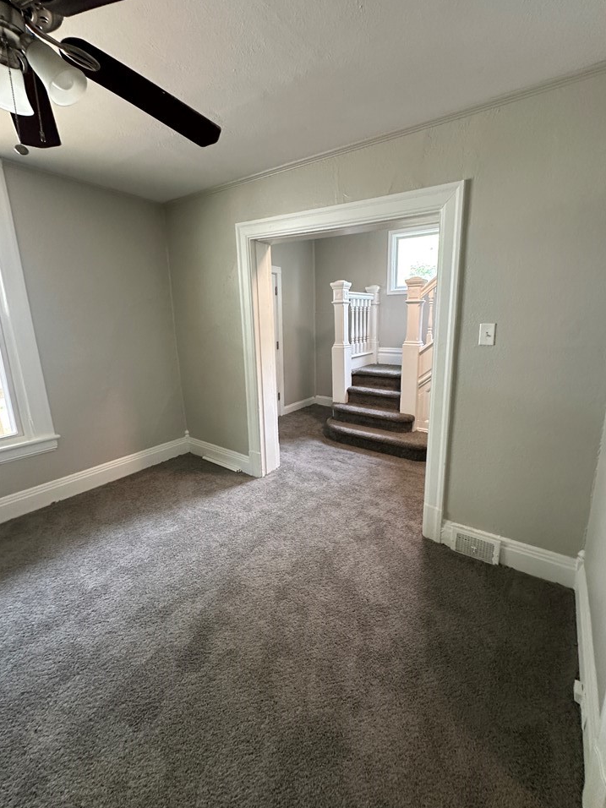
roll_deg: +0.3
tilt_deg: -8.6
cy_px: 387
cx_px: 322
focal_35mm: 15
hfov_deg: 81.7
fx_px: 350
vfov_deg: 98.1
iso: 250
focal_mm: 2.22
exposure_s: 1/99
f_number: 2.2
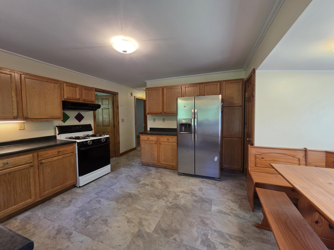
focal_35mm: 13
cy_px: 125
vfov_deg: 89.9
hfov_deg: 106.2
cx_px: 167
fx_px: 125
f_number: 2.2
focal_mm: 2.2
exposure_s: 1/60
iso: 250
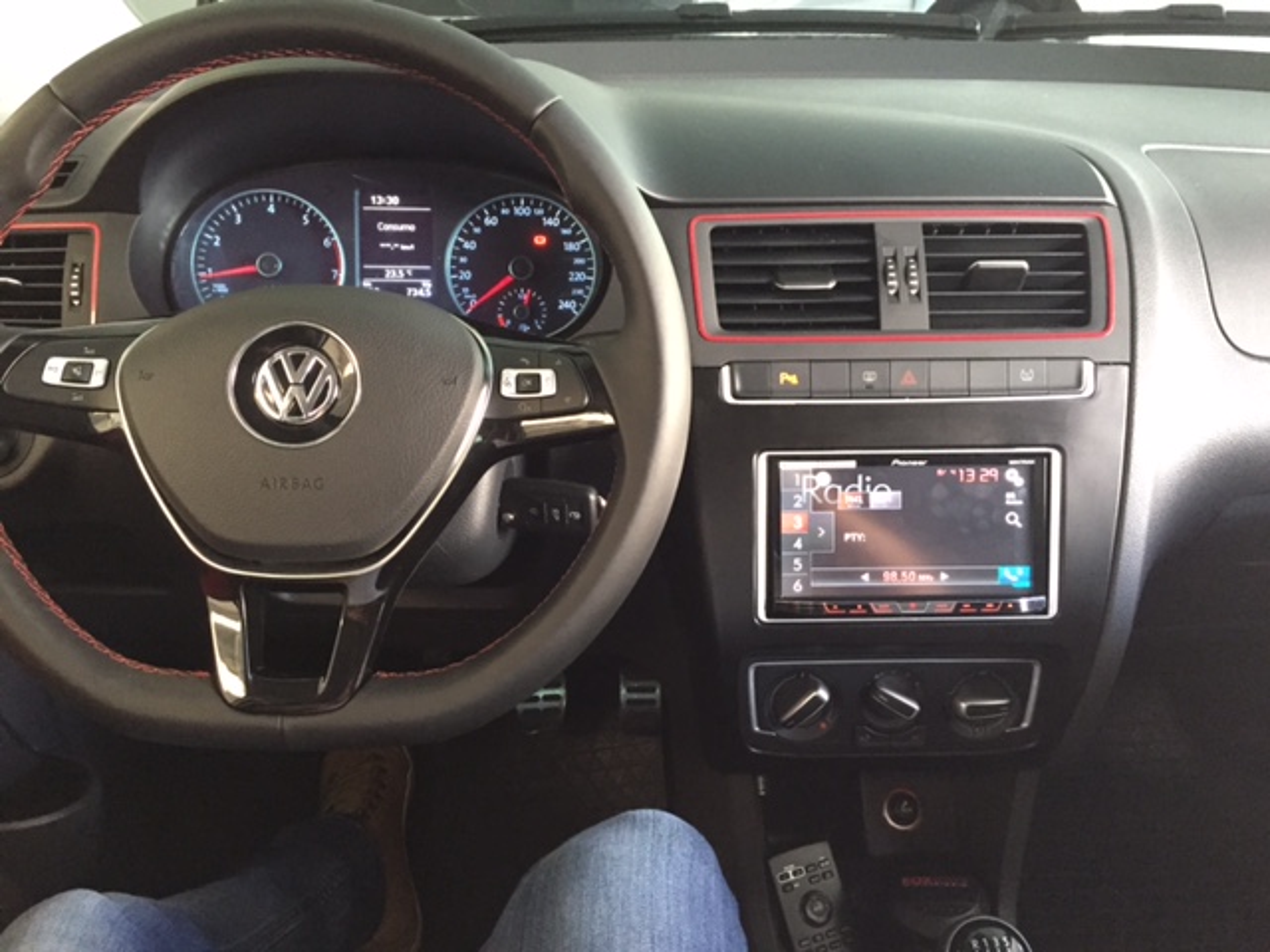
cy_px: 476
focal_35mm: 29
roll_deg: +1.4
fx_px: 1064
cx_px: 635
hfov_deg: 61.7
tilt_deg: -27.3
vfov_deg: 48.2
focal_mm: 4.15
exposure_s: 1/30
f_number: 2.2
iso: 320
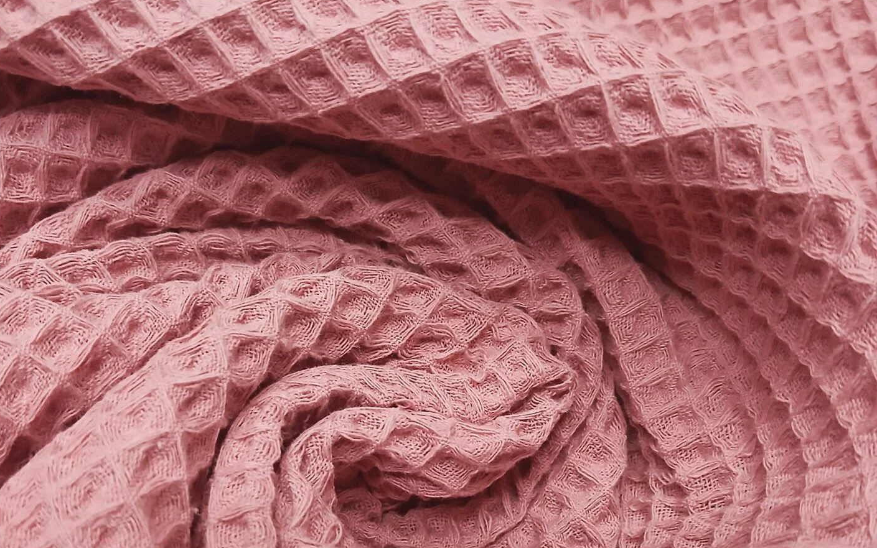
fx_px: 932
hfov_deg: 50.4
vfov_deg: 32.2
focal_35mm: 39
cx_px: 429
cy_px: 410
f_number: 1.8
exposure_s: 1/25
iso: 400
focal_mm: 3.98
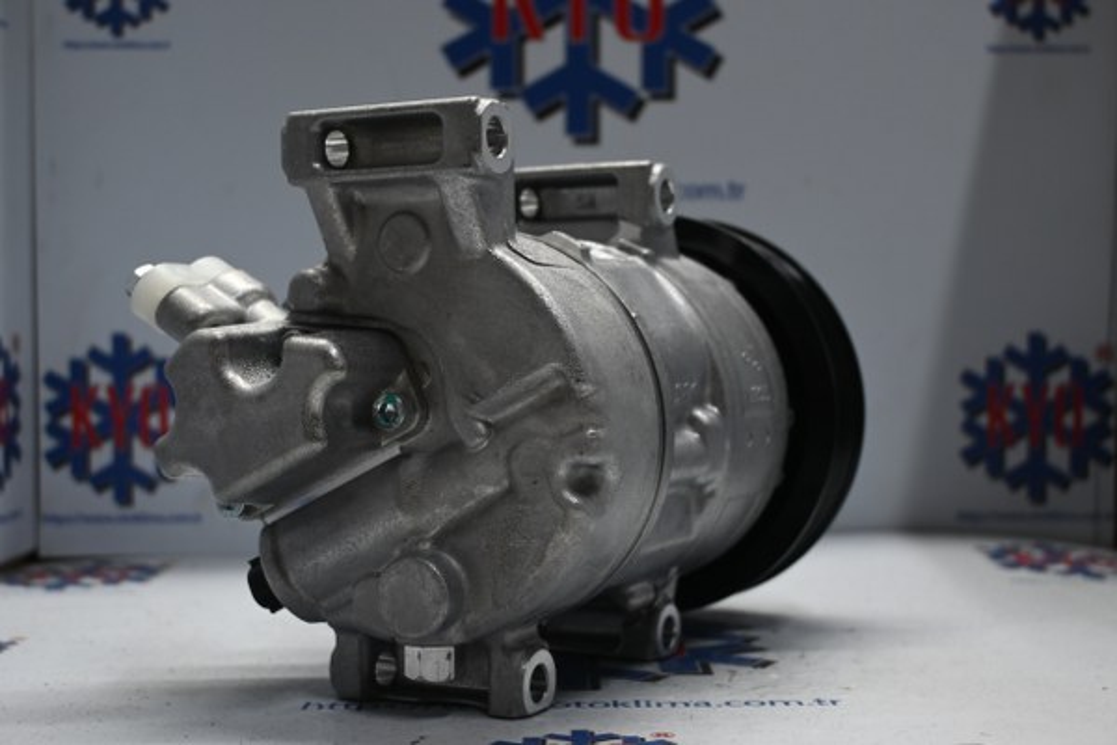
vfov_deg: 27.7
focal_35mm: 49
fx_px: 1512
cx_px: 558
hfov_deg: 40.5
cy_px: 372
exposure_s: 1/50
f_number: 5
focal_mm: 32.5
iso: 500
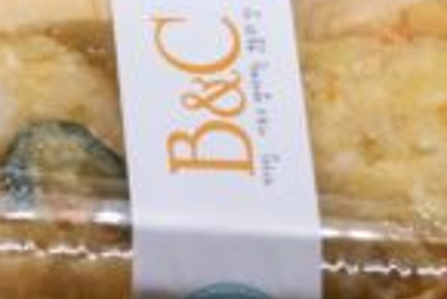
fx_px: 3505
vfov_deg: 4.9
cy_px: 217
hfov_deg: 7.1
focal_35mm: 282
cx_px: -376
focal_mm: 40
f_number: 5
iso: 500
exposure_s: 1/160
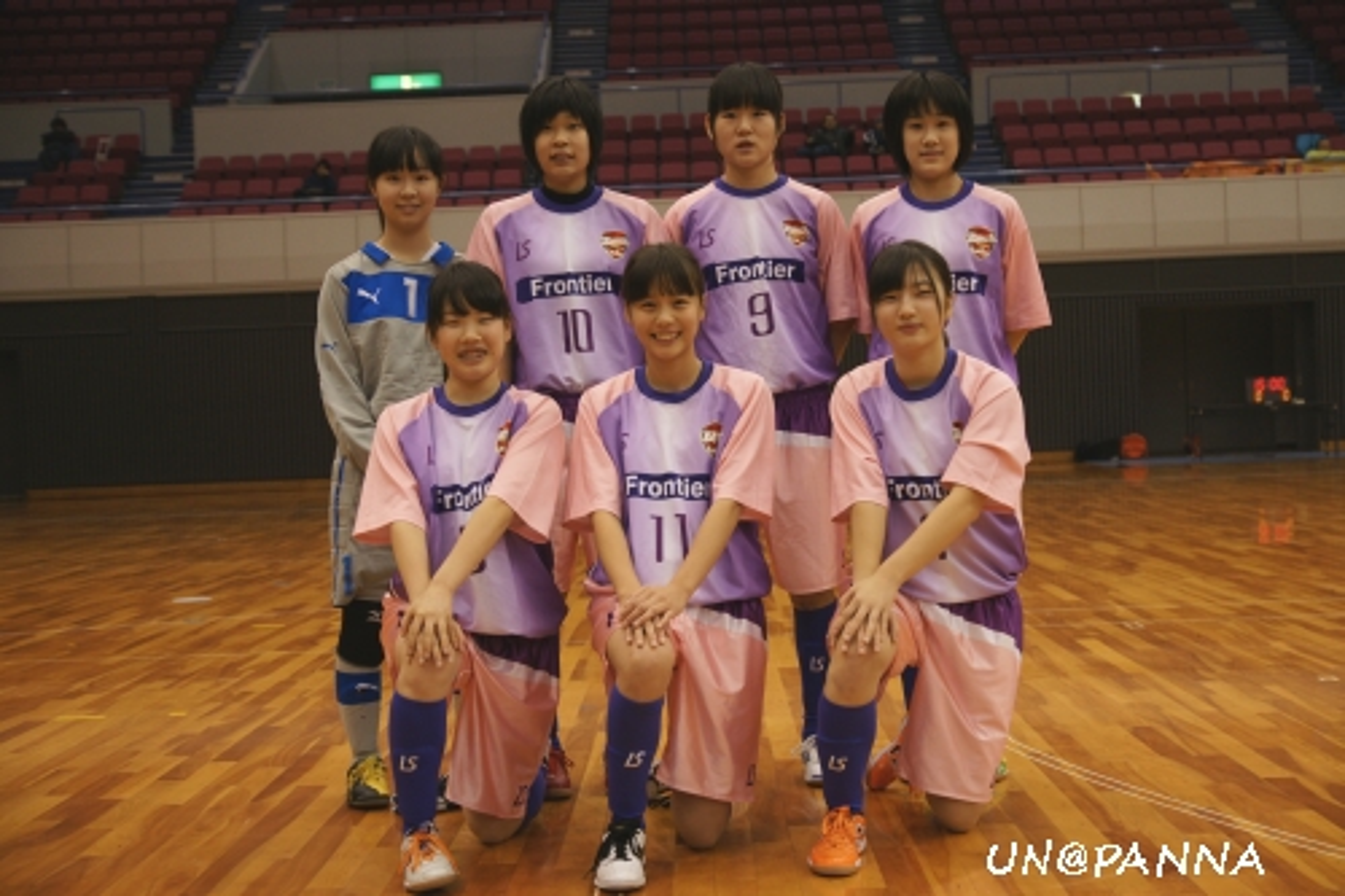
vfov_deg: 25.7
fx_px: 1961
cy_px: 448
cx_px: 672
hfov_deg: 37.9
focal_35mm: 52
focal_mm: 35
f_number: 2.8
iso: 500
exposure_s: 1/60
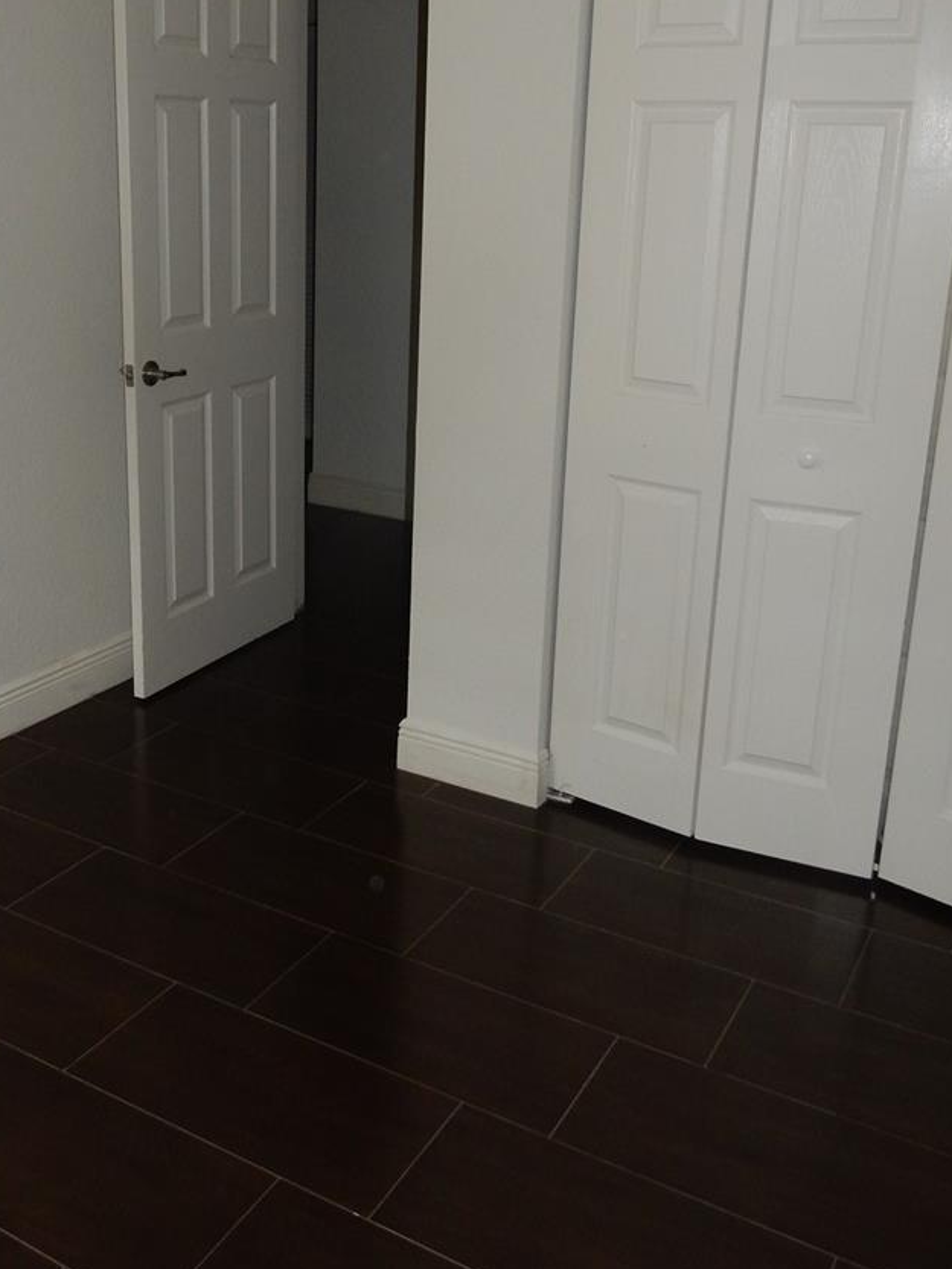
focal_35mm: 36
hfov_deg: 39.5
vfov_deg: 51.0
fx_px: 1320
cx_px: 376
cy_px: 509
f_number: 3.7
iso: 200
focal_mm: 4.5
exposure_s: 1/30
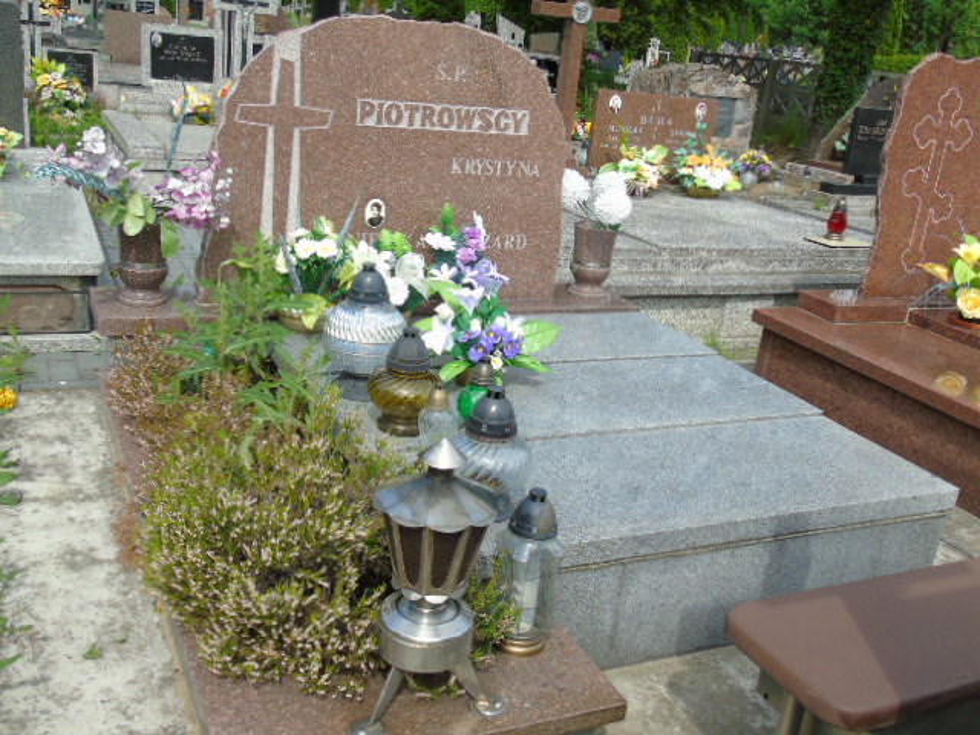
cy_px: 368
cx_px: 490
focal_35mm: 34
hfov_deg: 54.0
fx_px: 963
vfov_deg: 41.8
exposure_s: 1/320
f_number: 3.8
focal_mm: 6.1
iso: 80
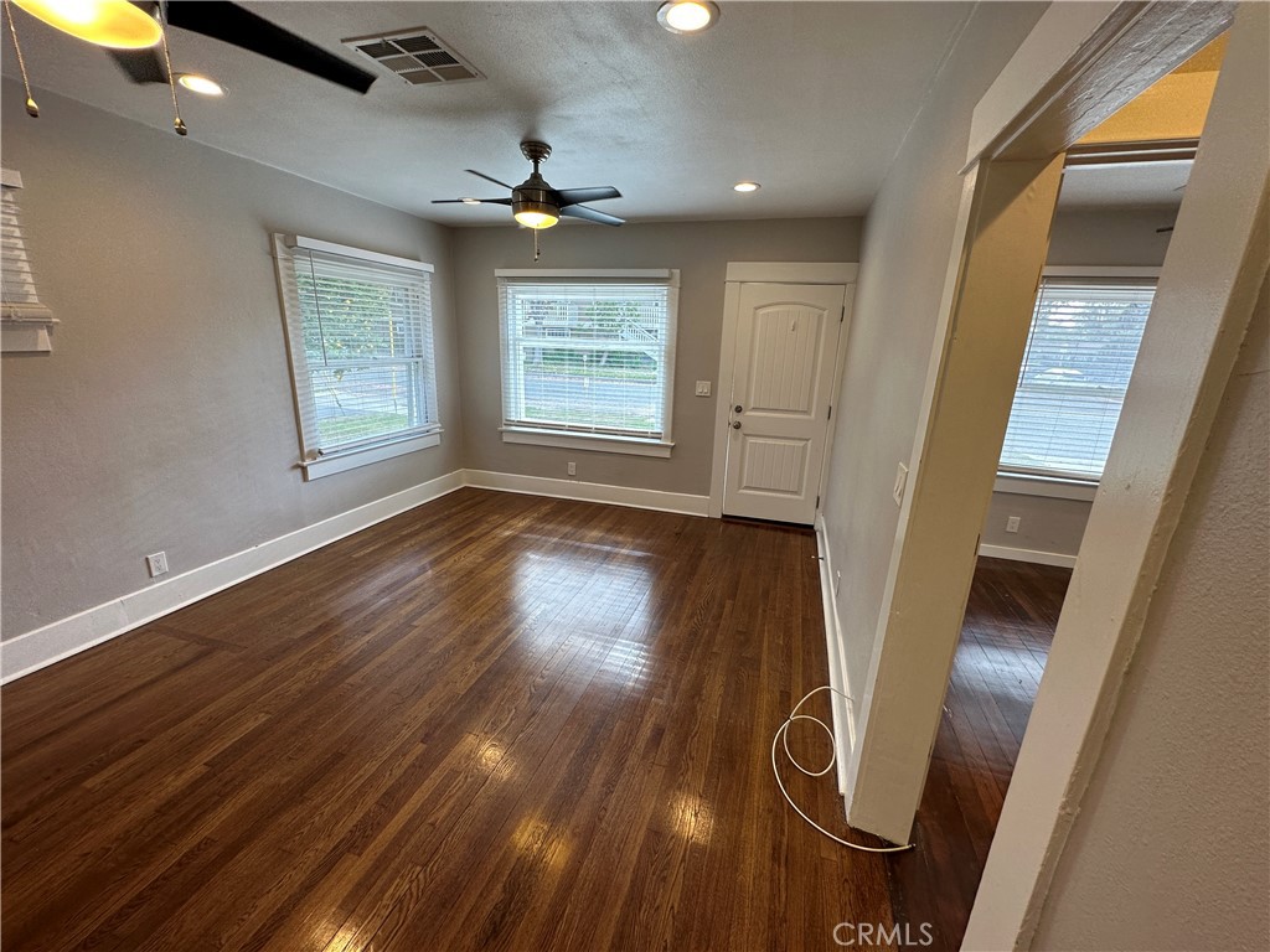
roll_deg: -2.3
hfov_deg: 102.1
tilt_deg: -15.6
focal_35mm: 14
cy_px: 476
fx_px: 514
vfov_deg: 85.7
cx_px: 635
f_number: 2.2
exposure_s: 1/120
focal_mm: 2.22
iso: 64
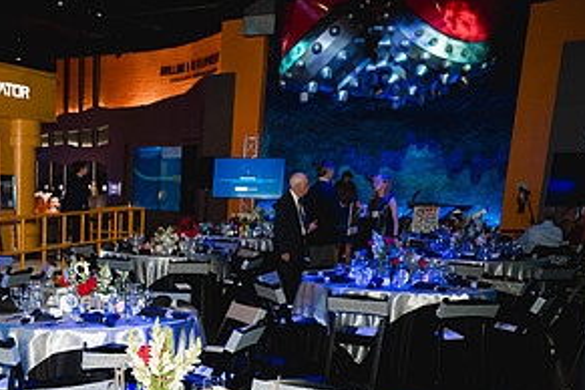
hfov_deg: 37.1
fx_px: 796
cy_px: 370
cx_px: 32
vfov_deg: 26.4
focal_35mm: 49
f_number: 3.5
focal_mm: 24
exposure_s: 1/200
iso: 2000
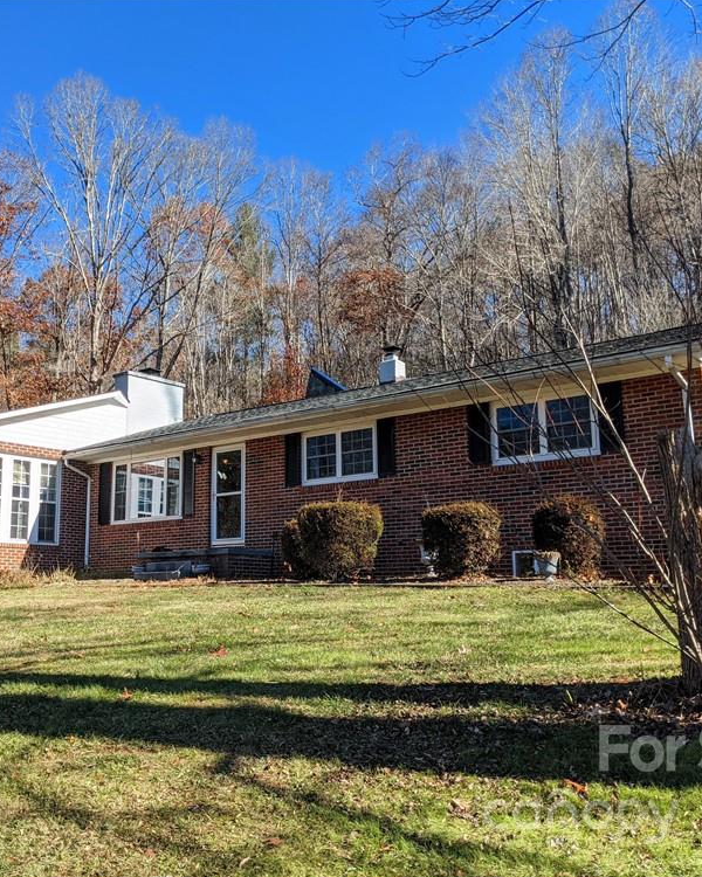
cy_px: 446
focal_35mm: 36
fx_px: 935
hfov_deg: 40.7
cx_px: 235
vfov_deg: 50.3
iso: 49
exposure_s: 1/1381
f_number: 1.73
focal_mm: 4.38
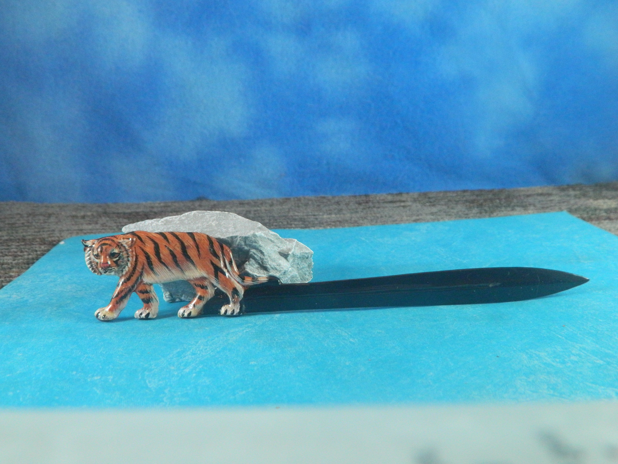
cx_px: 309
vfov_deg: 40.7
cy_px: 232
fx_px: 625
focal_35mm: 35
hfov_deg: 52.6
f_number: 3.3
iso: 400
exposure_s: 1/40
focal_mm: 6.2
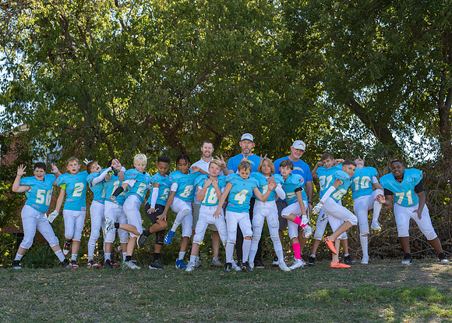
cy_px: 165
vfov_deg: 25.9
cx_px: 209
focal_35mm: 55
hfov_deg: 35.7
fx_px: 702
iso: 100
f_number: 2.5
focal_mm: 50
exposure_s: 1/640
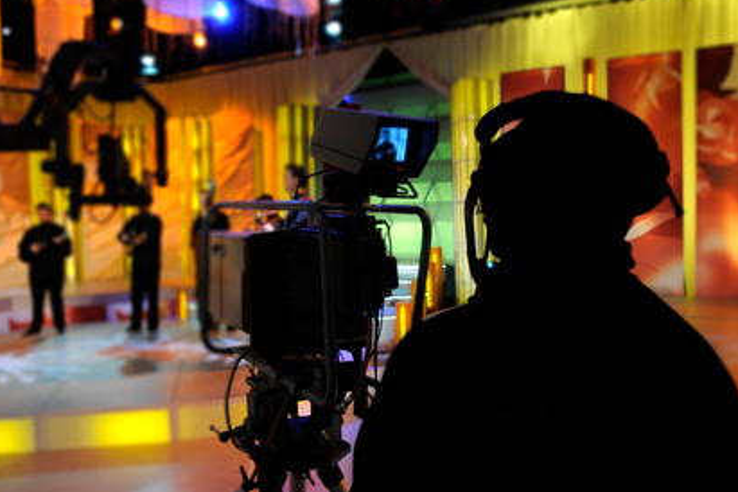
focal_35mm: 31
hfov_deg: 60.3
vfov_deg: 42.3
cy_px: 241
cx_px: 362
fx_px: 635
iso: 400
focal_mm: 20
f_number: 4.5
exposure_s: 1/50
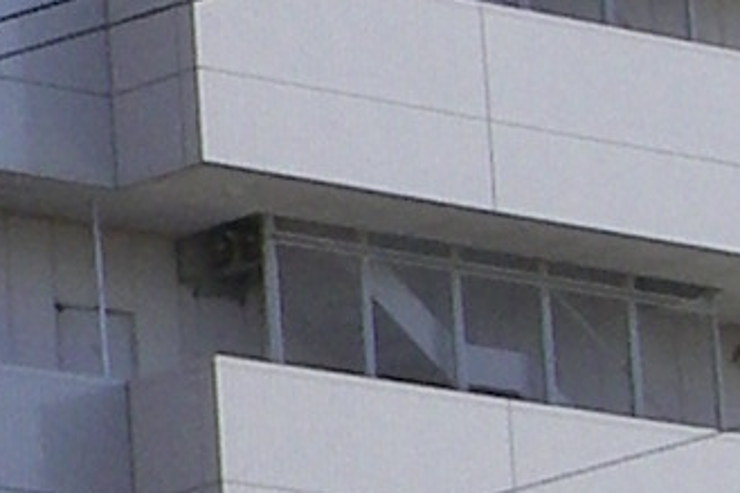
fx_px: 7581
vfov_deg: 3.7
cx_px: -949
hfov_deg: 5.4
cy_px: 36
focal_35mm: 369
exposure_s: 1/200
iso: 64
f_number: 6.6
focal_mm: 6.3
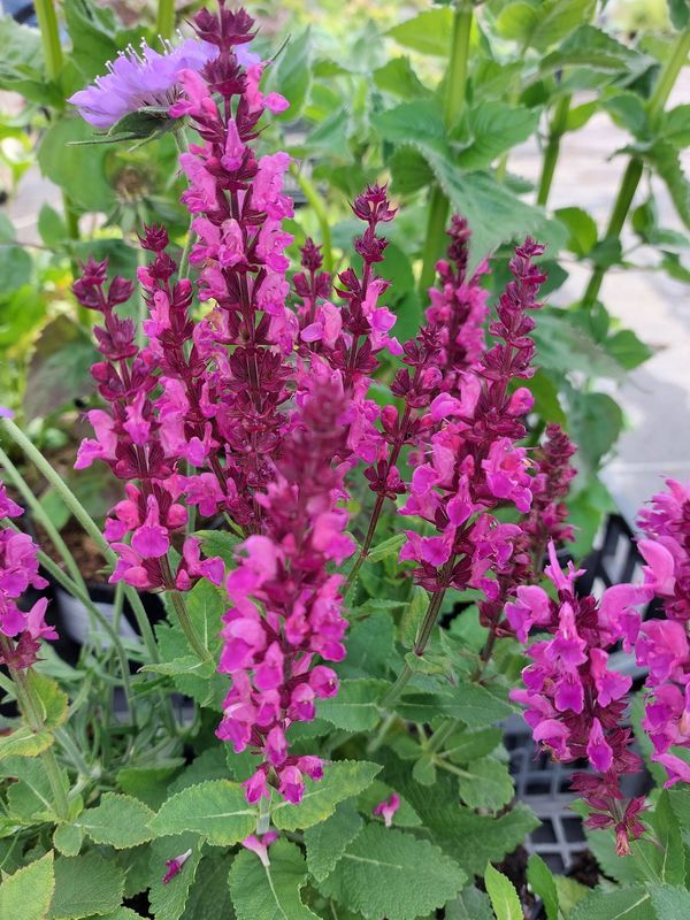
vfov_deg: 69.4
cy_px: 460
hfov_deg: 54.9
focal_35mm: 25
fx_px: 664
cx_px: 345
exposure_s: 1/220
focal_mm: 5.23
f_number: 1.8
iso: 25
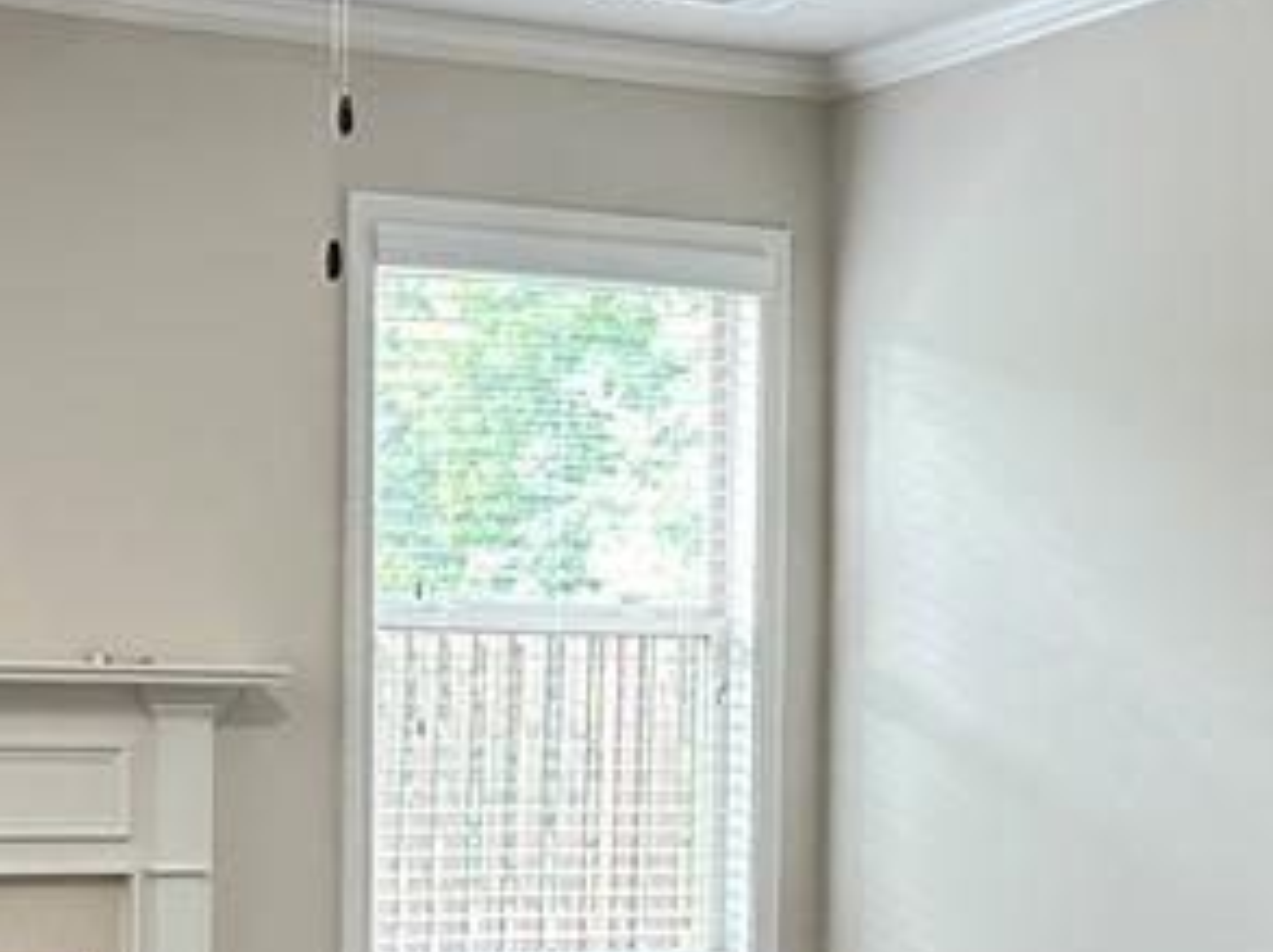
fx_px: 3085
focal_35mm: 84
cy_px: 878
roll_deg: -0.5
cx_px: 448
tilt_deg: -2.0
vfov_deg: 17.3
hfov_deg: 23.2
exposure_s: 1/60
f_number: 1.78
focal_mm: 6.86
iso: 500
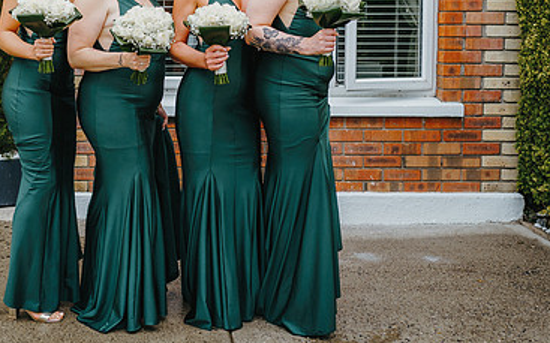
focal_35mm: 65
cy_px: 76
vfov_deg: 19.8
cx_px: 118
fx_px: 974
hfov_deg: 30.8
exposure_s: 1/1000
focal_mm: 35
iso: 100
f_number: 2.8
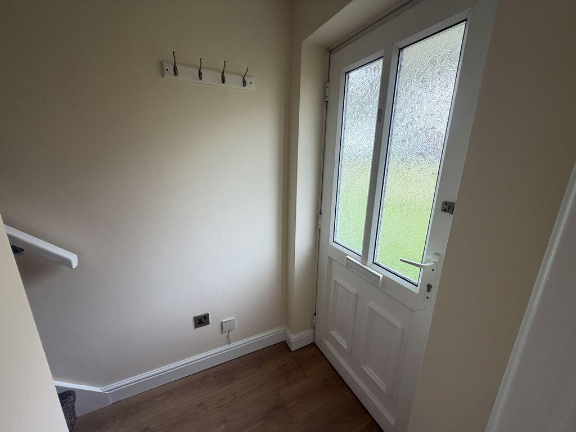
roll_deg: -1.5
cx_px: 288
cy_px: 216
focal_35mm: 14
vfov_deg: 85.7
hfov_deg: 102.1
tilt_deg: -15.3
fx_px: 233
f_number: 2.2
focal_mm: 2.22
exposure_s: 1/121
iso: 80
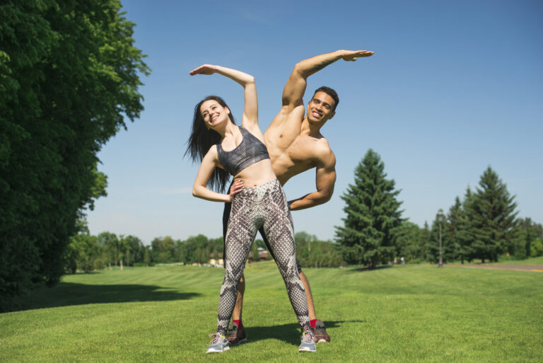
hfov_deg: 39.6
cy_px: 182
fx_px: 755
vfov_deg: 27.0
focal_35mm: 50
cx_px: 272
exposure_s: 1/2500
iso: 320
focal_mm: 50
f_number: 3.5
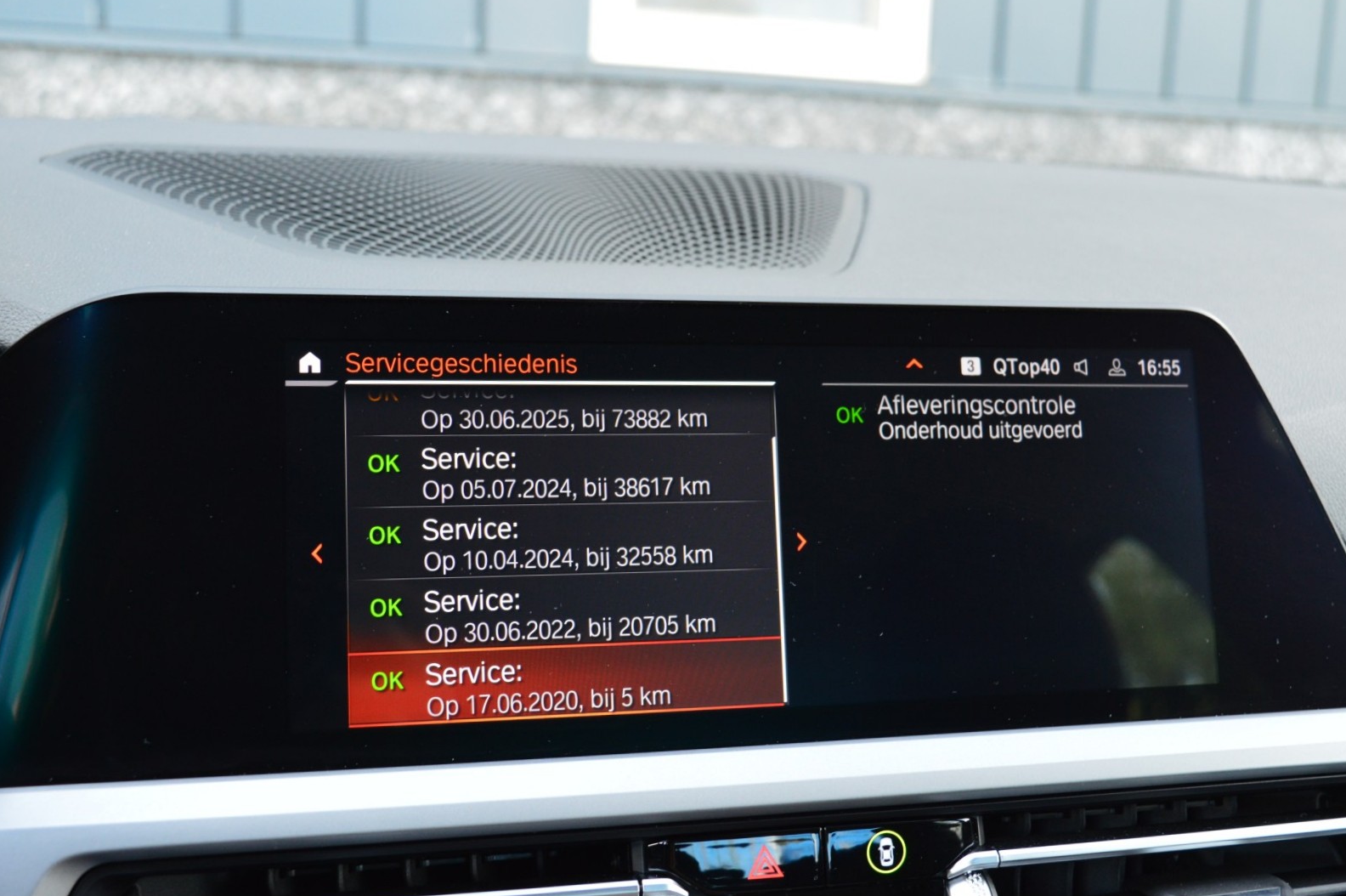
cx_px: 687
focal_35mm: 42
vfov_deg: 32.2
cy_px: 448
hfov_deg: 46.9
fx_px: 1551
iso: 800
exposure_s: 1/60
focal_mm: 27
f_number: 6.3
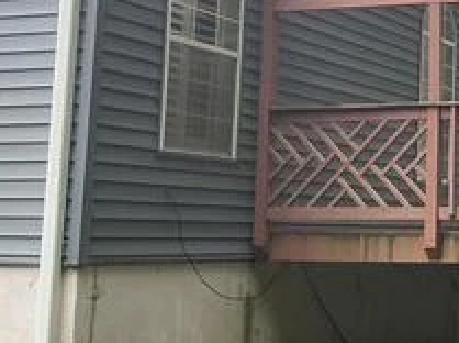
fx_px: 1178
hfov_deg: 20.4
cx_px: 571
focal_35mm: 89
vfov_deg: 16.5
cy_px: 81
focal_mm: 3
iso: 50
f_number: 1.8
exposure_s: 1/120
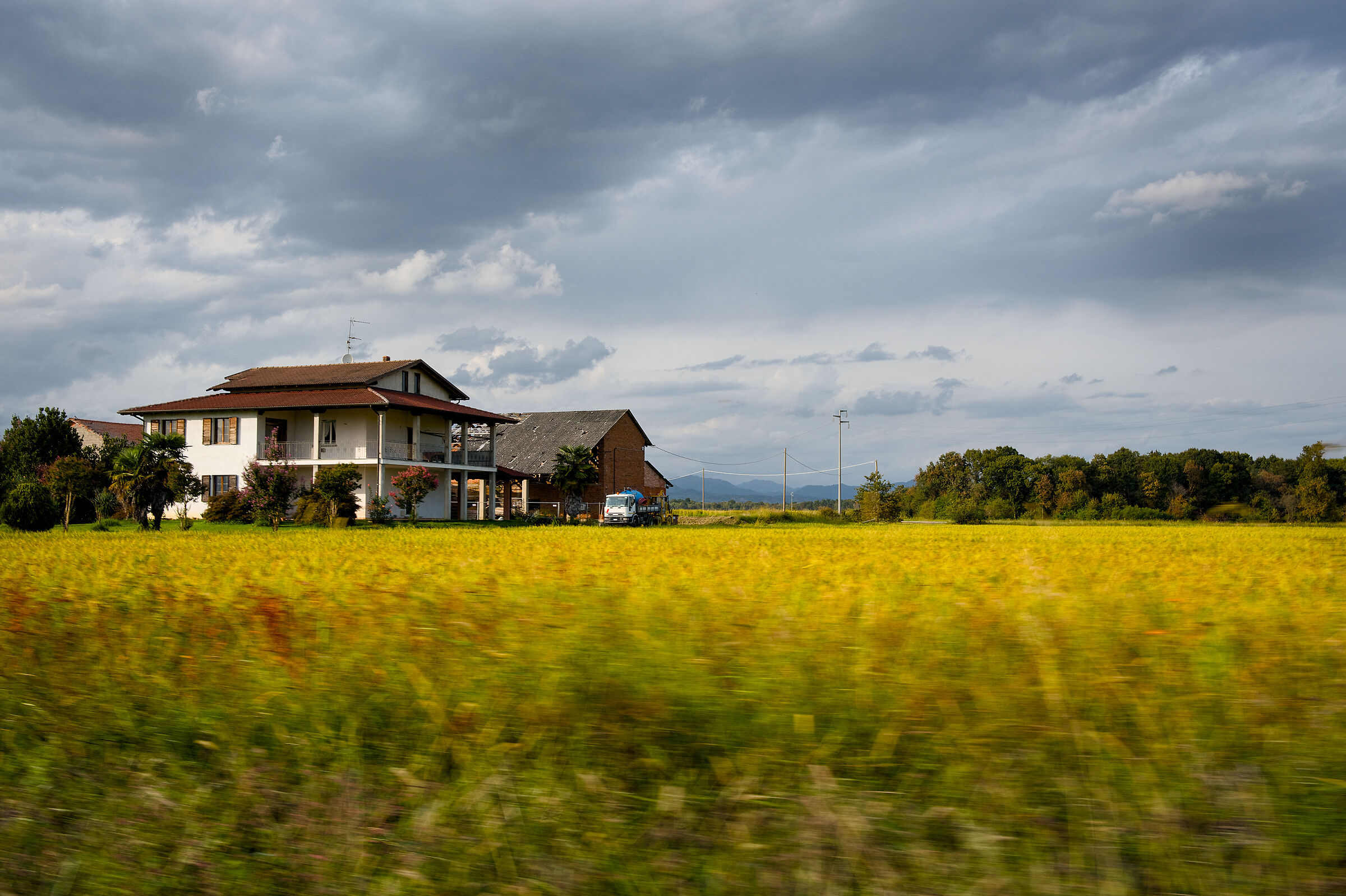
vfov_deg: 37.8
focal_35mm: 35
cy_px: 448
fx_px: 1308
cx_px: 673
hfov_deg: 54.4
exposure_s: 1/200
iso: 200
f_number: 13
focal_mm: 35
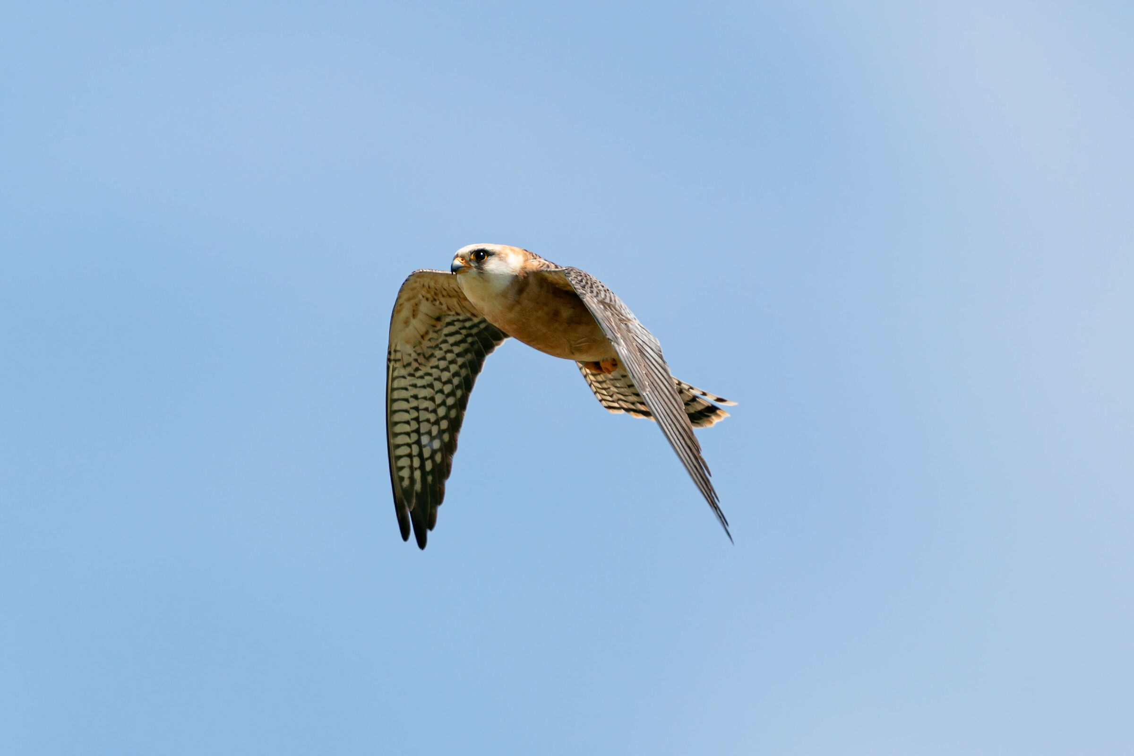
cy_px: 378
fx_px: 18899
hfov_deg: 3.4
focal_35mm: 600
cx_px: 567
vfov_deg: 2.3
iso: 200
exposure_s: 1/2500
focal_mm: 600
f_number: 6.3
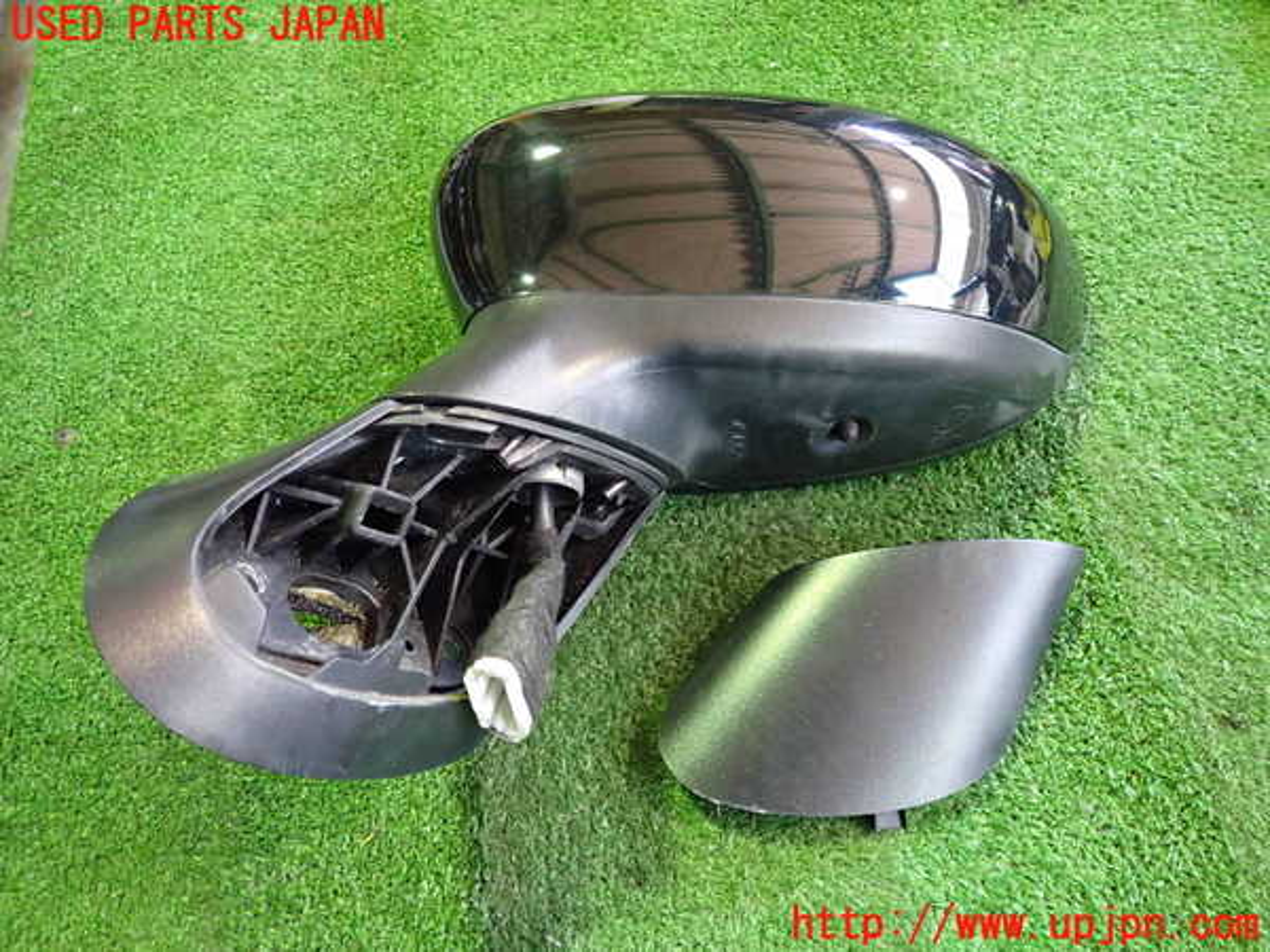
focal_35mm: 25
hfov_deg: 69.4
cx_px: 635
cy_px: 476
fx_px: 917
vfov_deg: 54.9
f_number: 2
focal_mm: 4.5
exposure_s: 1/40
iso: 800
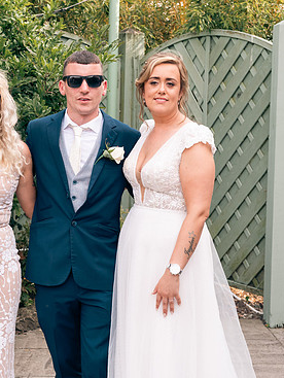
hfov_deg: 17.3
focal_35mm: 85
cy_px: 191
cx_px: 83
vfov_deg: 23.0
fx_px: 928
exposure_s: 1/160
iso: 160
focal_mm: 56
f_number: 6.3
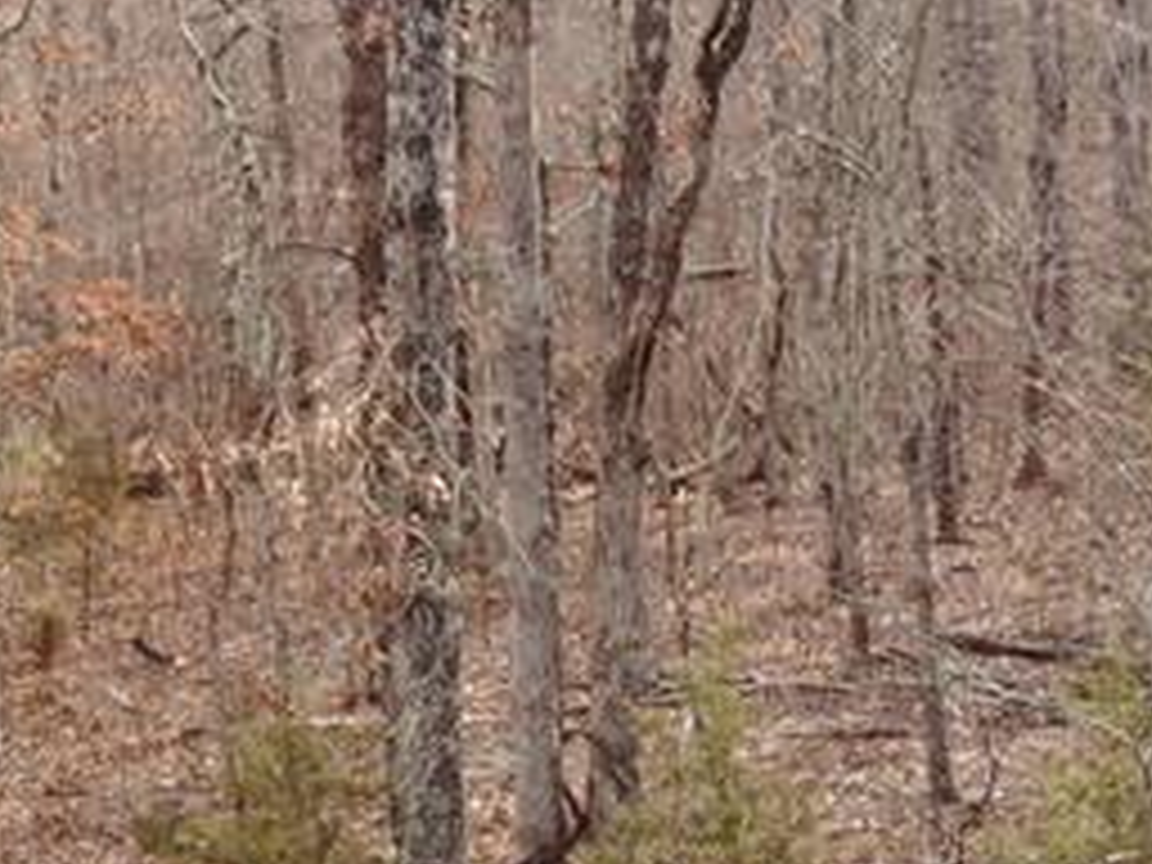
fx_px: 3195
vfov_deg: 15.4
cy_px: 349
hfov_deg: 19.8
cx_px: -32
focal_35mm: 96
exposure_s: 1/151
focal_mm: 4.5
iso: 101
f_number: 2.8
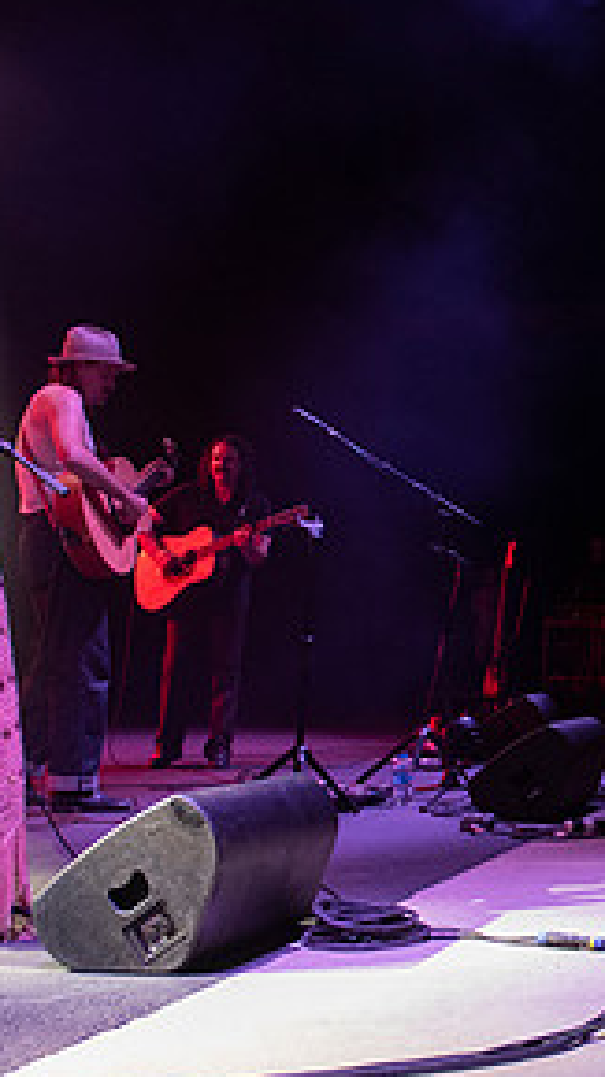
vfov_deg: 38.5
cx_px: 697
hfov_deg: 20.9
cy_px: 592
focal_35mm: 54
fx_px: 1541
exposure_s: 1/250
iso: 2500
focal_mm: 24
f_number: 3.5
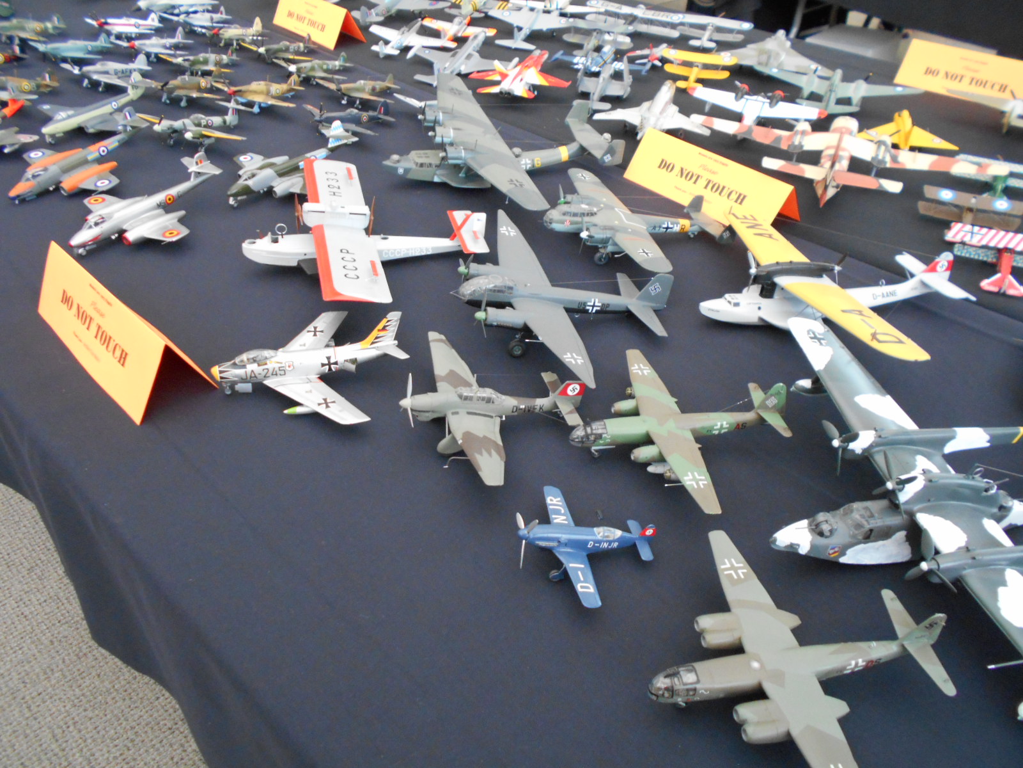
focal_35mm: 26
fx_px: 768
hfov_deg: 67.3
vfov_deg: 53.1
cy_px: 384
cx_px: 512
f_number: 3.2
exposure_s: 1/20
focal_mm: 4.6
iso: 400
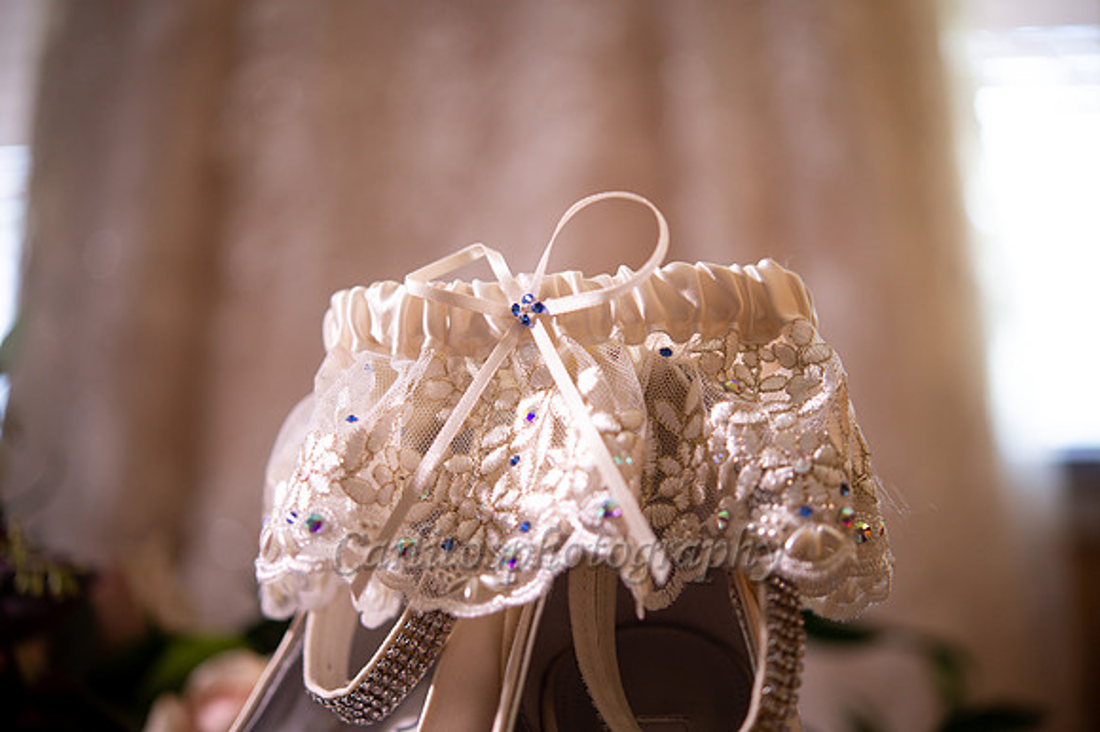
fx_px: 1832
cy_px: 366
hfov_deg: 33.4
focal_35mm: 60
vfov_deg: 22.6
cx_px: 550
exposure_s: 1/60
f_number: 3
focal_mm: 60
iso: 400
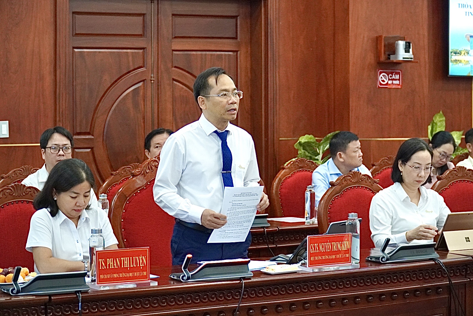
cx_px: 236
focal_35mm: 81
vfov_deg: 16.9
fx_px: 1065
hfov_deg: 25.0
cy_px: 158
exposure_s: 1/160
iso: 4000
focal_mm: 54
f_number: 4
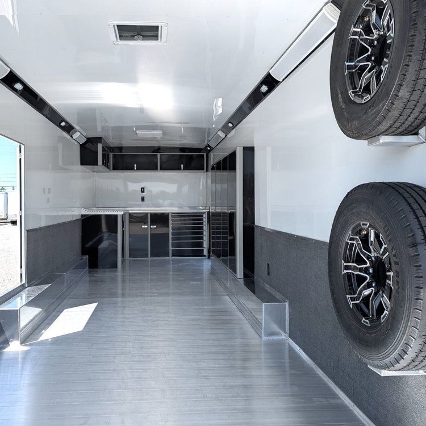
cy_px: 210
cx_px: 178
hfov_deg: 55.4
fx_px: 404
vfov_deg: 55.6
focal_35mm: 29
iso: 21
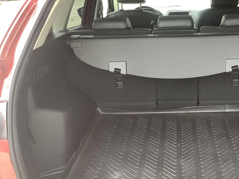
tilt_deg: -22.5
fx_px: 325
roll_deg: +0.9
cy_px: 97
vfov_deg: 30.9
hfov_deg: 39.7
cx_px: 169
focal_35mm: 47
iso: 80
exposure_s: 1/100
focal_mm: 3.3
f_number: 2.4
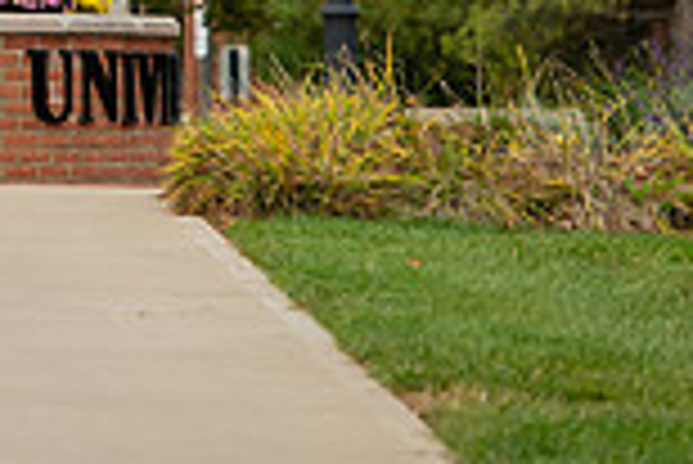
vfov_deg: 2.5
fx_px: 10501
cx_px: -459
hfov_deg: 3.8
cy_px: -241
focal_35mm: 545
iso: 250
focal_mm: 145
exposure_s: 1/500
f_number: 3.5
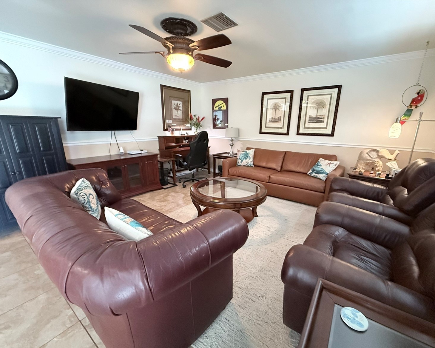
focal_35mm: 15
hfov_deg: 96.7
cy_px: 178
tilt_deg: -15.6
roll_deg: -0.7
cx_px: 228
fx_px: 193
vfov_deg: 84.0
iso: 1250
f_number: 2.2
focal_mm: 2.22
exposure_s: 1/60
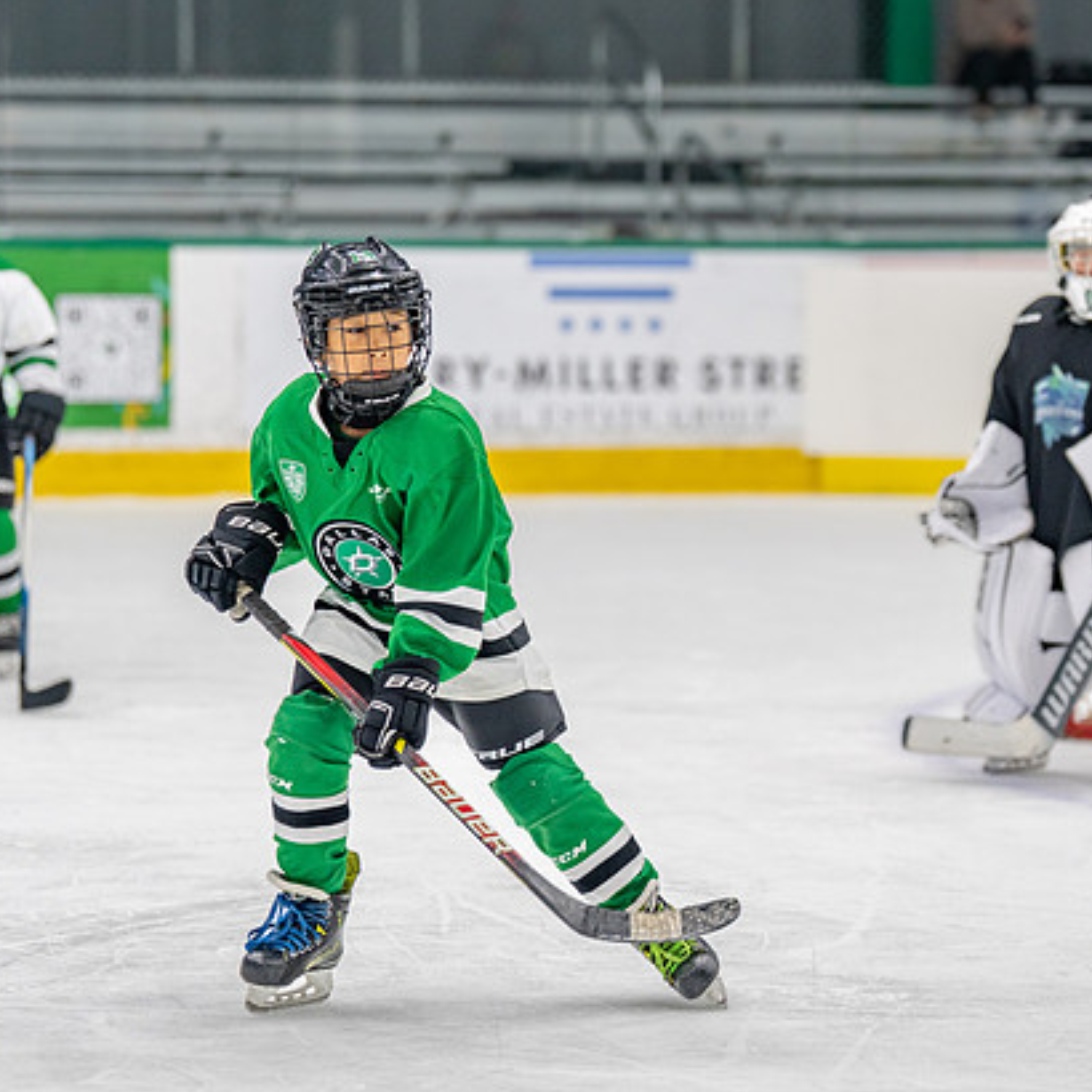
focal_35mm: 175
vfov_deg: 10.0
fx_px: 6246
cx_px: 668
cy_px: 491
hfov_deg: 10.0
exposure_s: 1/1250
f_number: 2.8
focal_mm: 123
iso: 1000
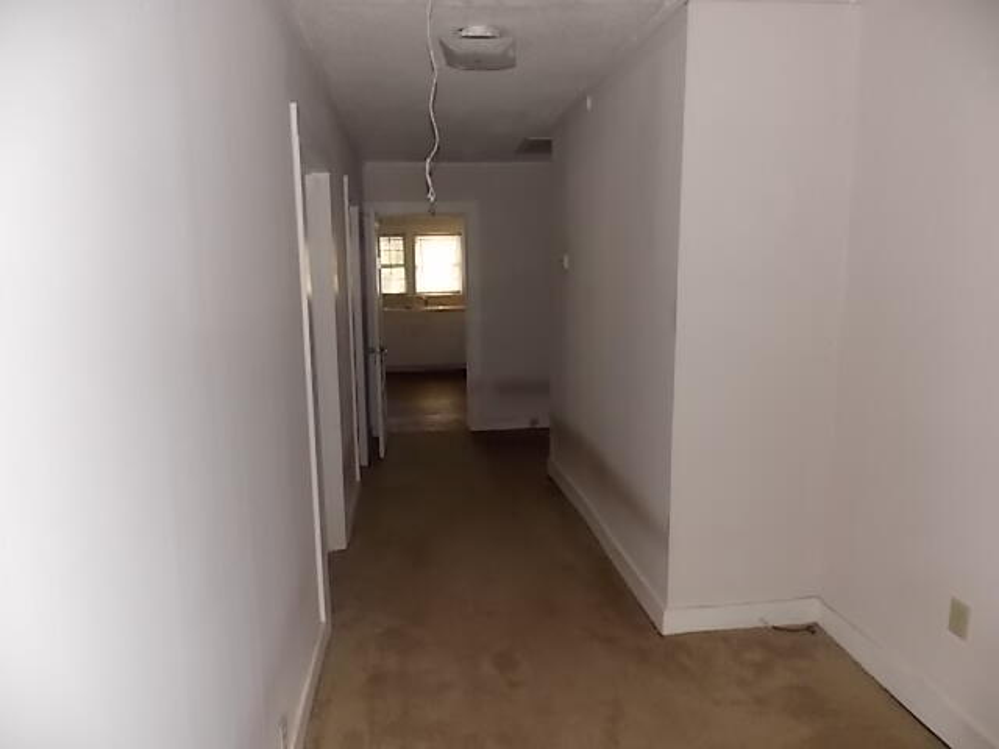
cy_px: 374
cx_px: 500
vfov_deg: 58.9
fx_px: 664
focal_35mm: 23
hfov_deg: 73.9
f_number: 3.1
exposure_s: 1/30
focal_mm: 4
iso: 200
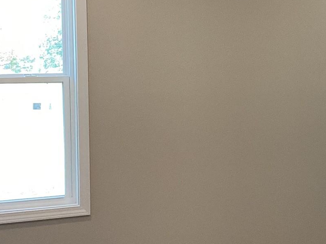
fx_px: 753
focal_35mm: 80
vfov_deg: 18.4
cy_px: 87
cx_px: 334
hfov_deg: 23.3
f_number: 2.4
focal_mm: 3.3
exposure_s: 1/100
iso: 80
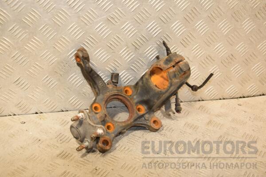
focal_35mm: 57
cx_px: 133
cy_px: 88
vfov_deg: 23.8
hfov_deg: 35.1
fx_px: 421
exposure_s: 1/200
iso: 800
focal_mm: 38
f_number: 5.6
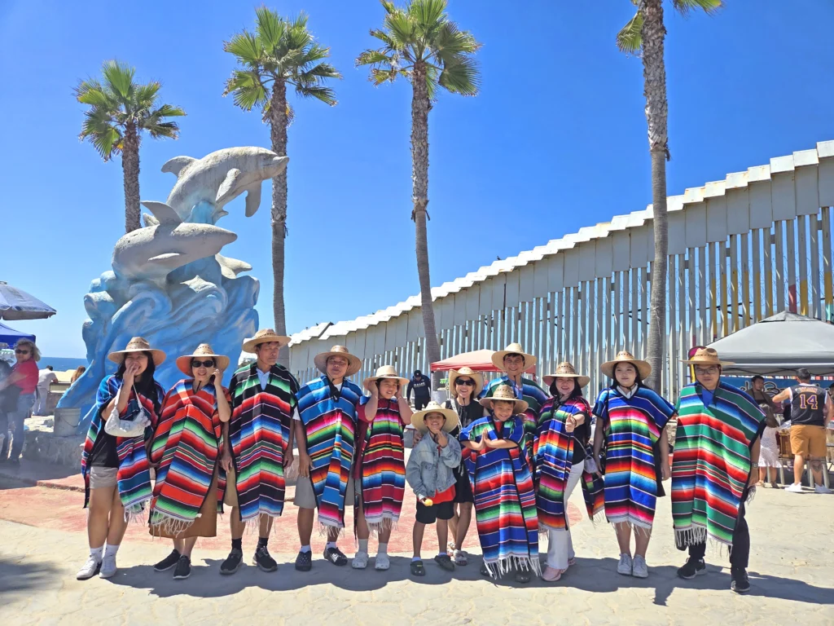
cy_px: 313
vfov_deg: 58.9
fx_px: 554
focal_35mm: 23
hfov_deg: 73.9
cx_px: 417
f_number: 1.8
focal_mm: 5.4
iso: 80
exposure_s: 1/6034
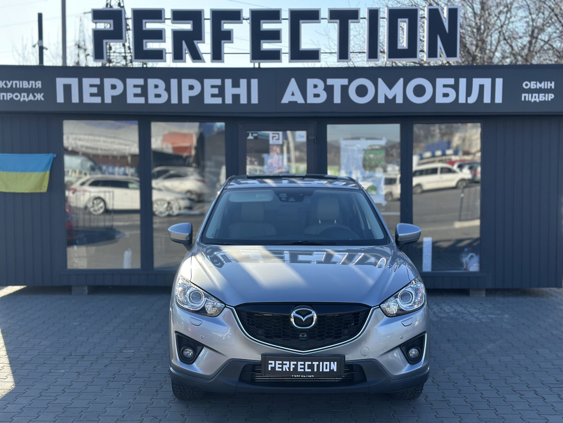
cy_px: 212
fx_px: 781
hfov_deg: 39.7
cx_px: 282
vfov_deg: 30.3
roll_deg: +0.2
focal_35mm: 48
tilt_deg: -3.1
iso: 80
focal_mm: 6.86
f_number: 1.78
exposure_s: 1/1639
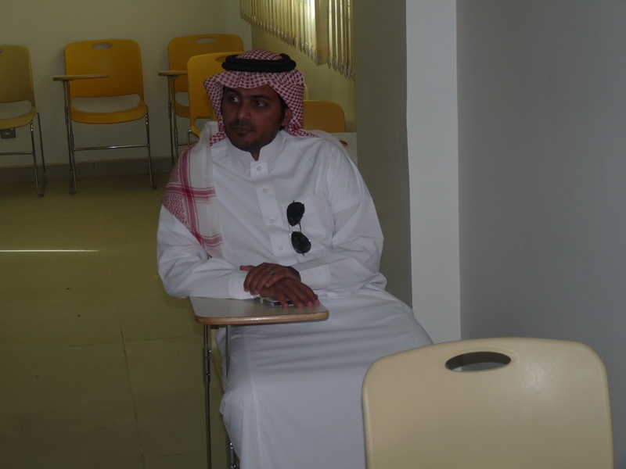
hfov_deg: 24.1
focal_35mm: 81
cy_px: 234
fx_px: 1465
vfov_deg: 18.2
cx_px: 313
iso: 100
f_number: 3.4
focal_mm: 14.4
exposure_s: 1/125
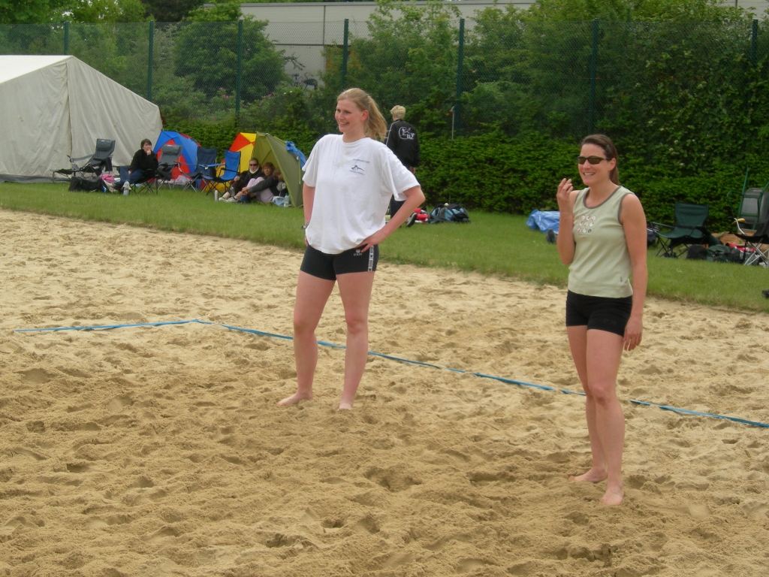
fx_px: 1599
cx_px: 384
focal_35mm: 72
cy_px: 288
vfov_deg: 20.4
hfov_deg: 27.0
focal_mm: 14.9
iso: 50
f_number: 6.3
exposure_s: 1/171
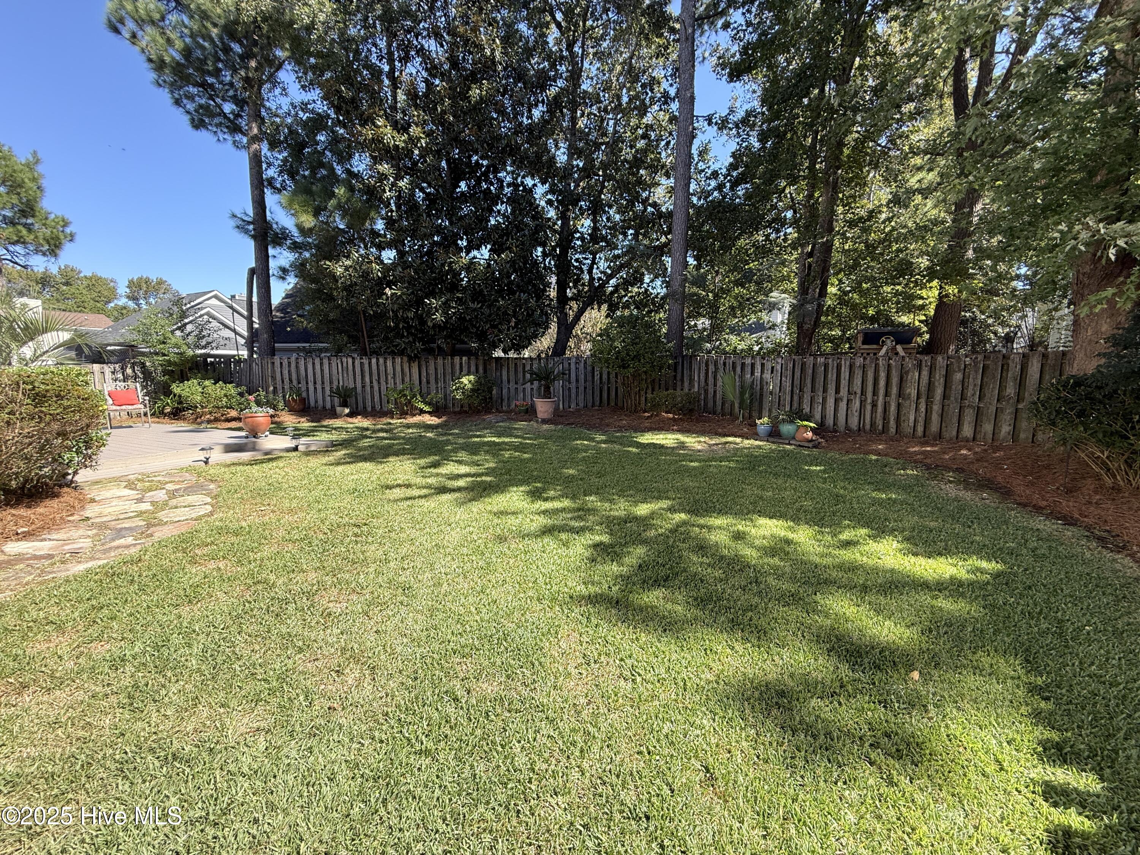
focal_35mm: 14
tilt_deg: -7.2
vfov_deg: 85.7
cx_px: 570
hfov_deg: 102.1
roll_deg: +0.2
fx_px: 461
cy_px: 428
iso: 50
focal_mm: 2.22
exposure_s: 1/301
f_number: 2.2
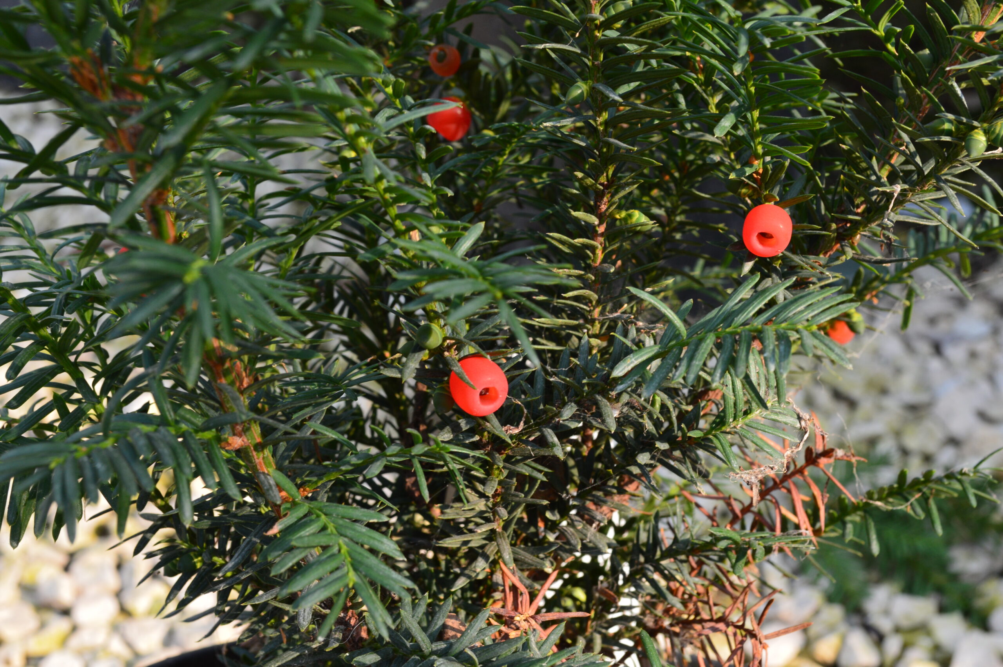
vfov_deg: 25.0
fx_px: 1503
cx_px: 502
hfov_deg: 36.9
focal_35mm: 54
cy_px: 334
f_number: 9
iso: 400
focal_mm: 36
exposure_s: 1/160
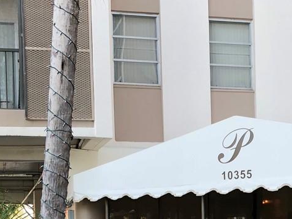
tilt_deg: -1.8
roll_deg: +2.3
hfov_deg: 20.4
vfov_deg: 15.1
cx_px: 246
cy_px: 258
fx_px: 801
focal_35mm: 95
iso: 20
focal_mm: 3.99
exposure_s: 1/126
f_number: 1.8
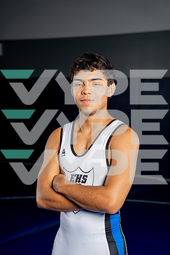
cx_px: 85
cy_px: 128
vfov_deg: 28.8
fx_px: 496
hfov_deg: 19.5
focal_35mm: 70
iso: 125
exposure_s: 1/250
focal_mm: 70
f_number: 4
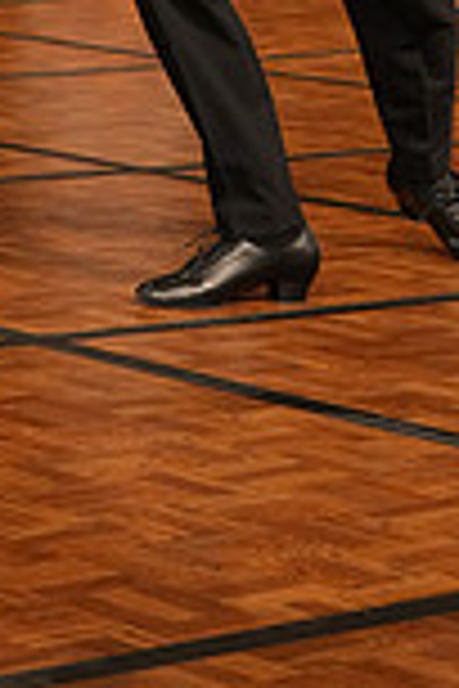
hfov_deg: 7.2
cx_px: -133
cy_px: -346
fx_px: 3633
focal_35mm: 190
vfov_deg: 10.5
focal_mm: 50
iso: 3200
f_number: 8
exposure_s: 1/200
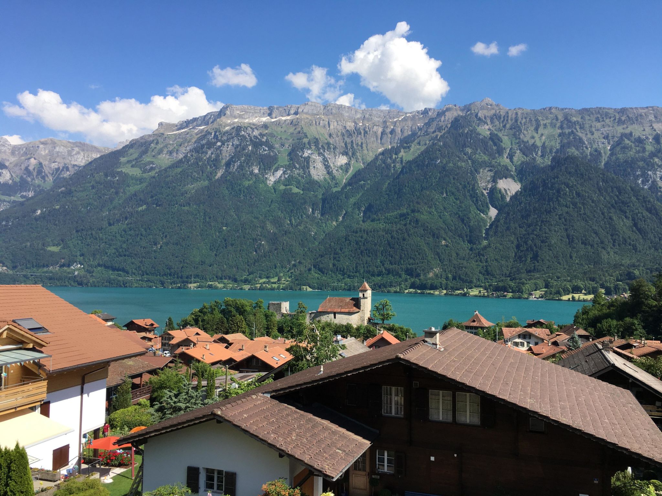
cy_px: 248
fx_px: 555
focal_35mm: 29
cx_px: 331
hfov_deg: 61.7
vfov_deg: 48.2
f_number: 2.2
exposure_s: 1/1282
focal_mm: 4.15
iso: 25
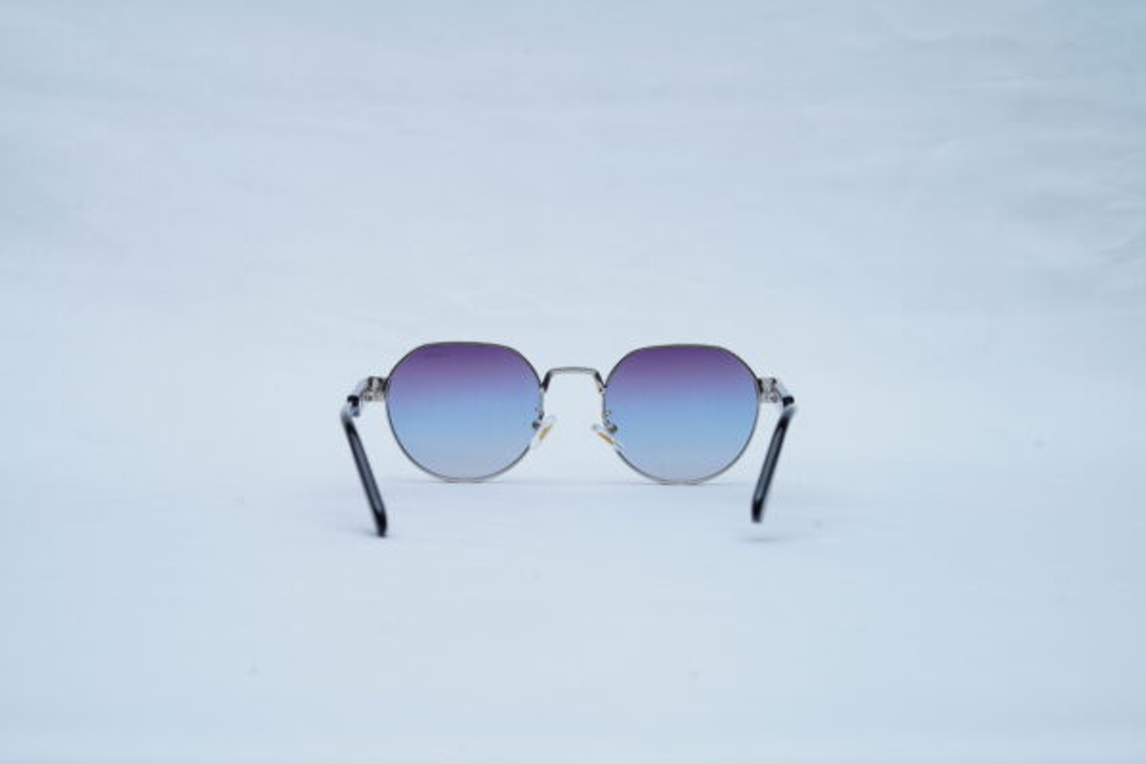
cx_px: 573
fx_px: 1592
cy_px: 382
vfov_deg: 27.0
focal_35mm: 50
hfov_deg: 39.6
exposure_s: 1/160
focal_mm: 50
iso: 125
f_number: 9
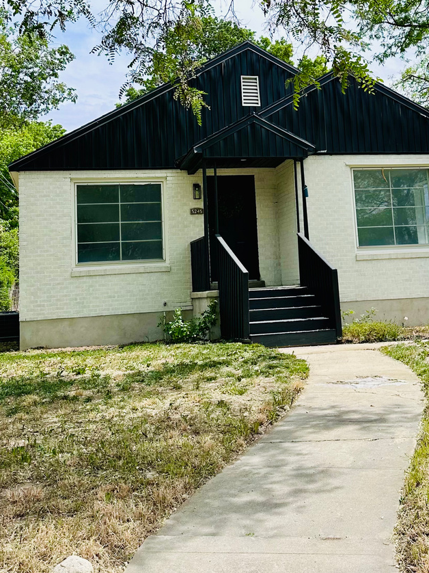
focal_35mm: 44
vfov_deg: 42.4
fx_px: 727
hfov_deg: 32.7
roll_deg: +2.5
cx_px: 266
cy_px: 194
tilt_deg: +7.6
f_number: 1.78
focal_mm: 6.86
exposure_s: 1/5525
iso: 80
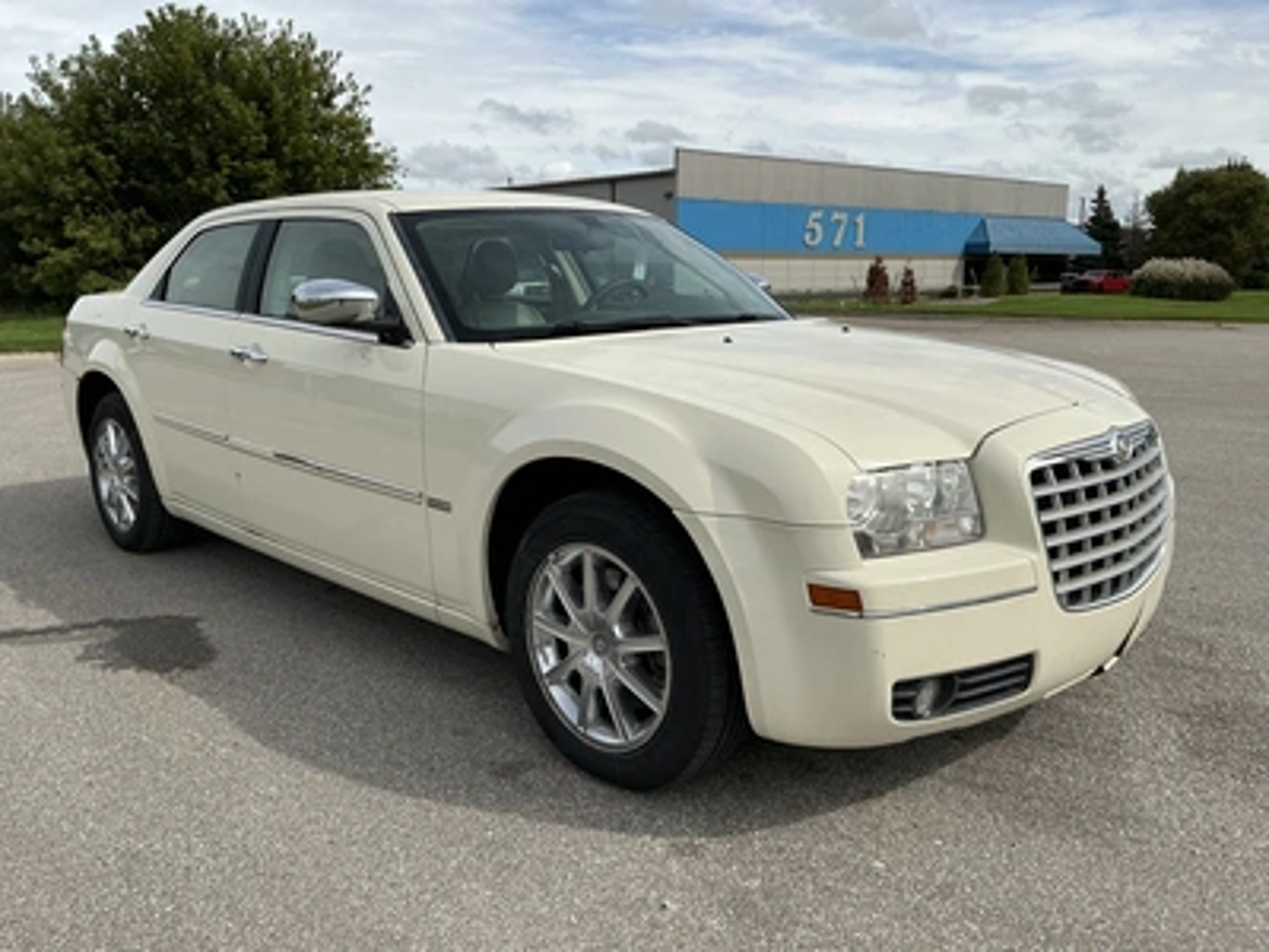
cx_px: 634
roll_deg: -0.3
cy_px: 476
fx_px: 1026
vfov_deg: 49.7
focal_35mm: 28
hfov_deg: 63.4
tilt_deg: -8.4
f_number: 1.8
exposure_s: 1/2667
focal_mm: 3
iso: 25
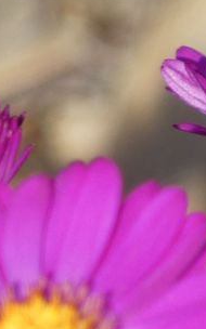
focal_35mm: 1395
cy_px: 123
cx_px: 449
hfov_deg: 0.9
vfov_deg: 1.5
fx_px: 12531
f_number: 5.6
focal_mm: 84
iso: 125
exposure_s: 1/100
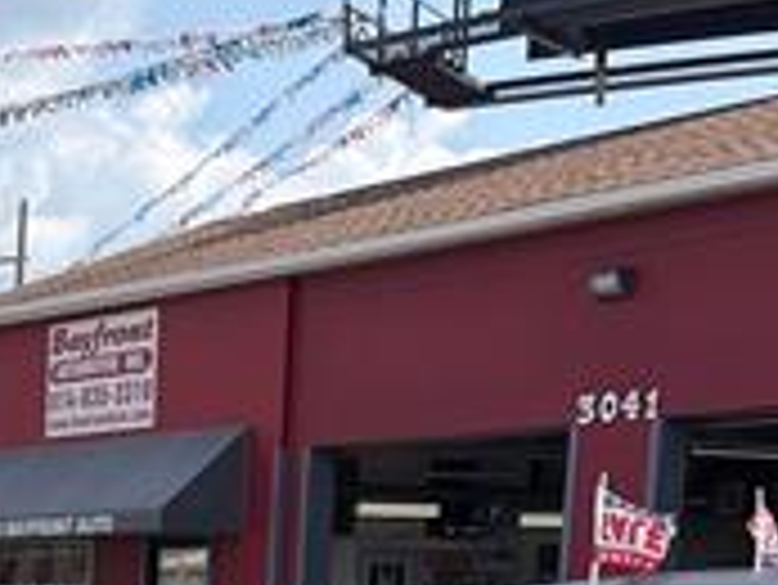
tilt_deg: -7.3
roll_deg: +2.7
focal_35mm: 96
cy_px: 940
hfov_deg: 17.9
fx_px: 2159
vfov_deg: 14.2
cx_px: -445
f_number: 1.6
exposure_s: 1/3448
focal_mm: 5.96
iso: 50
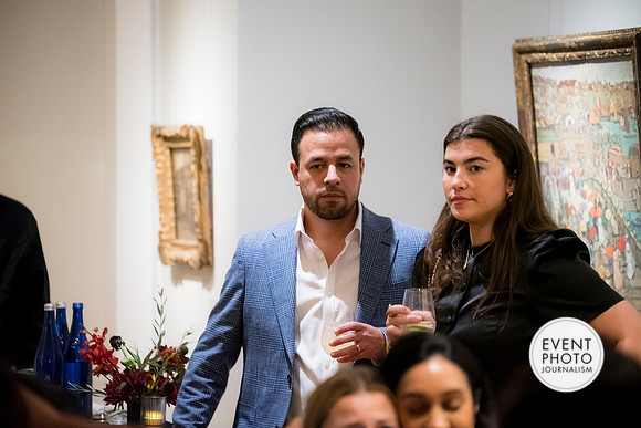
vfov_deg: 8.5
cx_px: 321
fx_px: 2877
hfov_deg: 12.7
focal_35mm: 162
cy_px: 214
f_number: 2.8
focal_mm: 160
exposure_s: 1/125
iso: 6400
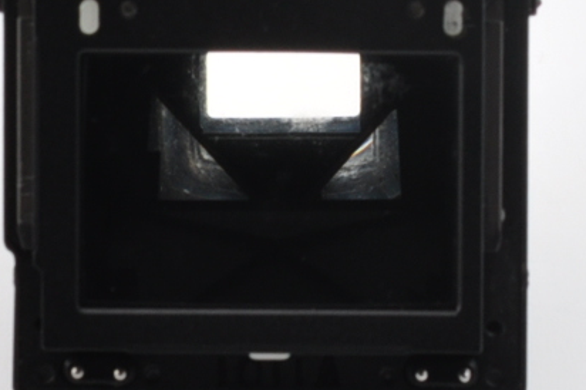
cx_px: 391
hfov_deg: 6.6
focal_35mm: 312
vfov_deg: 4.3
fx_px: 5074
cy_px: -426
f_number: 14
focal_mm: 40
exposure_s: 1/200
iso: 200
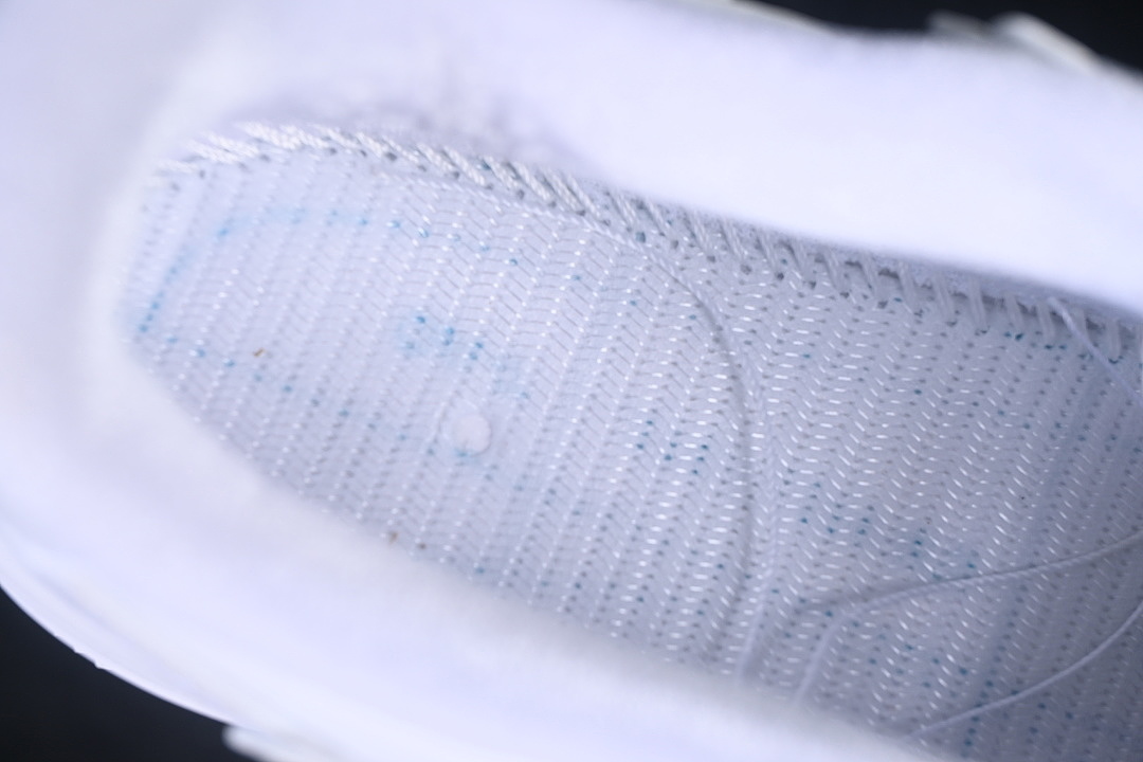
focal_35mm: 75
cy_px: 381
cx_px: 572
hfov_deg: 27.0
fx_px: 2381
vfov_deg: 18.2
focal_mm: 50
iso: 160
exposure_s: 1/60
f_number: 7.1
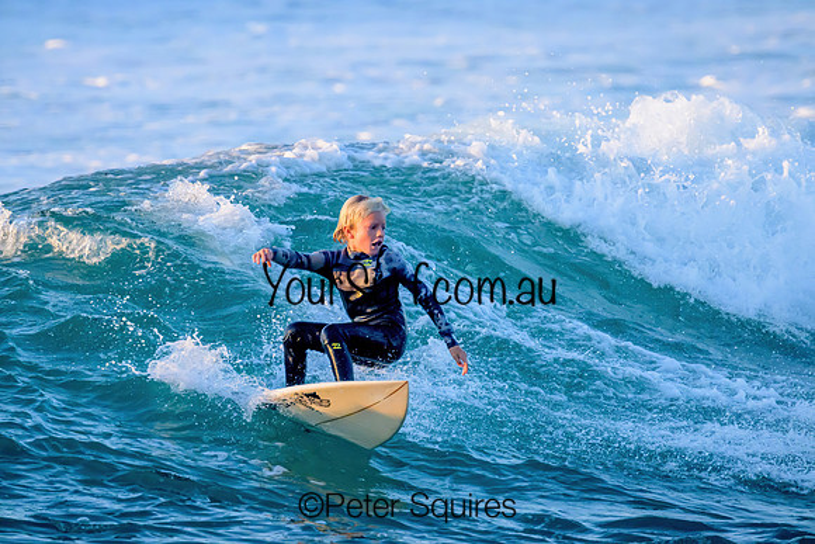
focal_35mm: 800
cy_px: 272
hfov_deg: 2.6
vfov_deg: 1.7
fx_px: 18114
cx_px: 408
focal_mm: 800
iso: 5000
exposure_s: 1/1250
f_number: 11
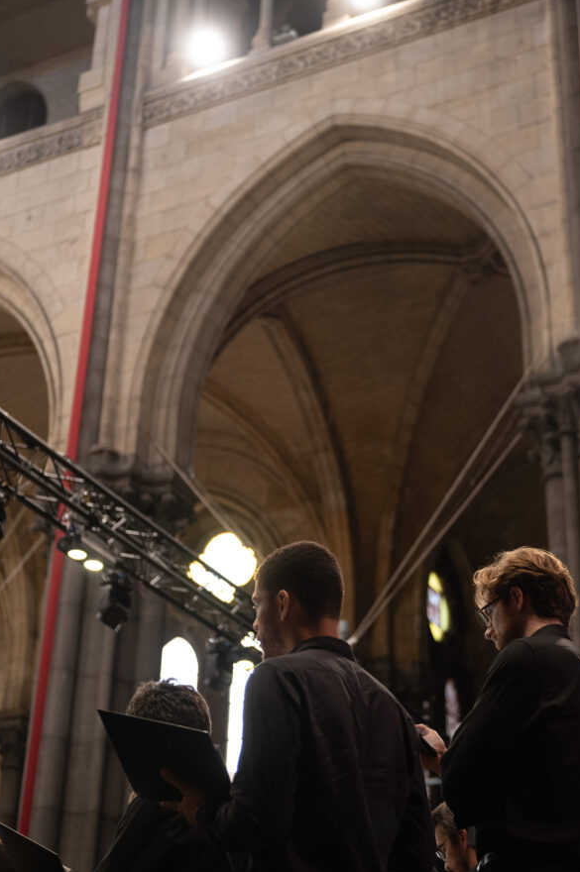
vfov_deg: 31.4
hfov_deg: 21.2
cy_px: 432
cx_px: 313
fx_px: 1550
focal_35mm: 64
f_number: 2.8
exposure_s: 1/320
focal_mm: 55
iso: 2000
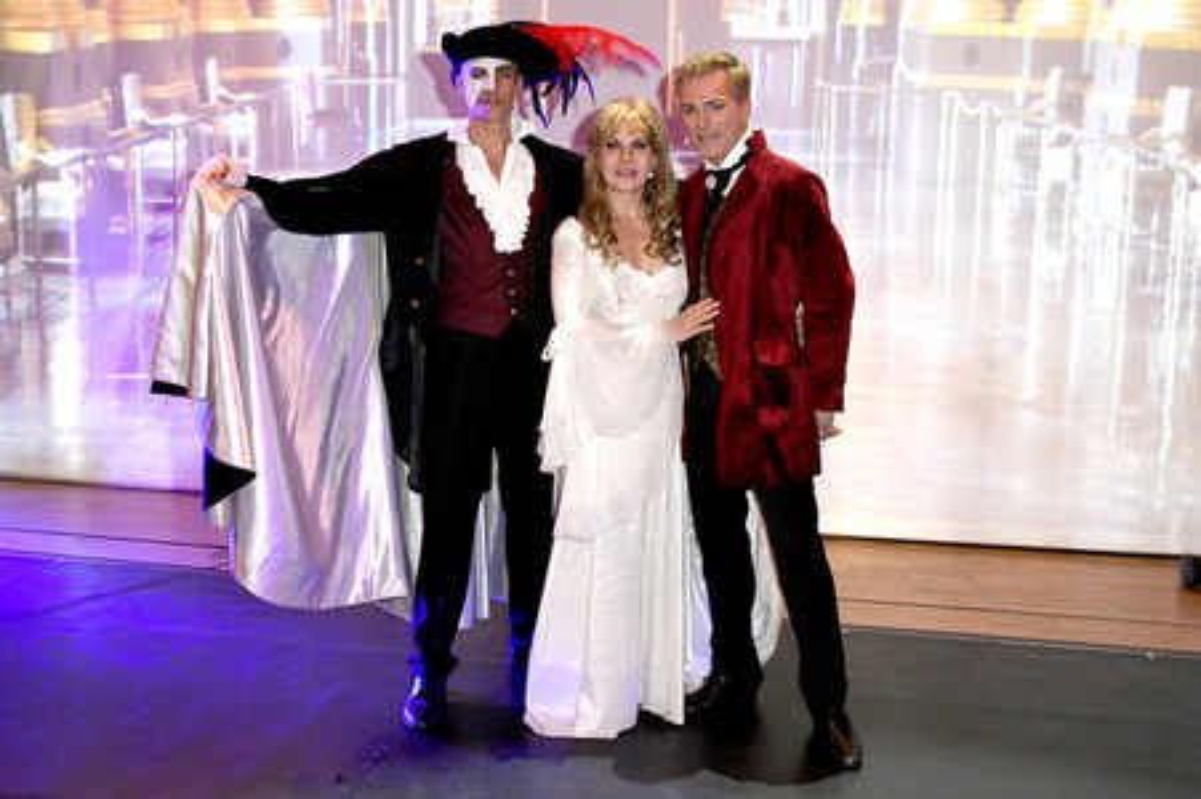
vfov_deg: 41.1
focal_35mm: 32
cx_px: 600
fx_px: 1067
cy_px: 400
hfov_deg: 58.8
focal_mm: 32
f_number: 6.3
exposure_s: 1/100
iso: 5000
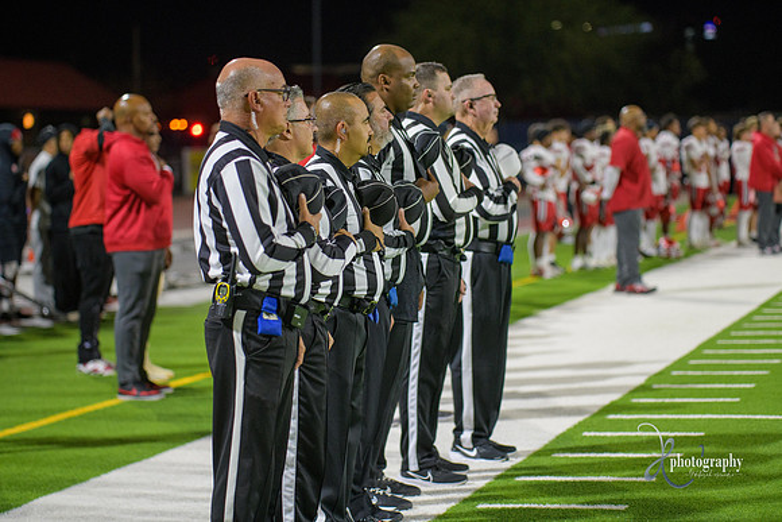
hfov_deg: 17.1
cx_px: 391
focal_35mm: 120
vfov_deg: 11.4
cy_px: 261
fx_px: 2607
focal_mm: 120
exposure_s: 1/250
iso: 1250
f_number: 2.8
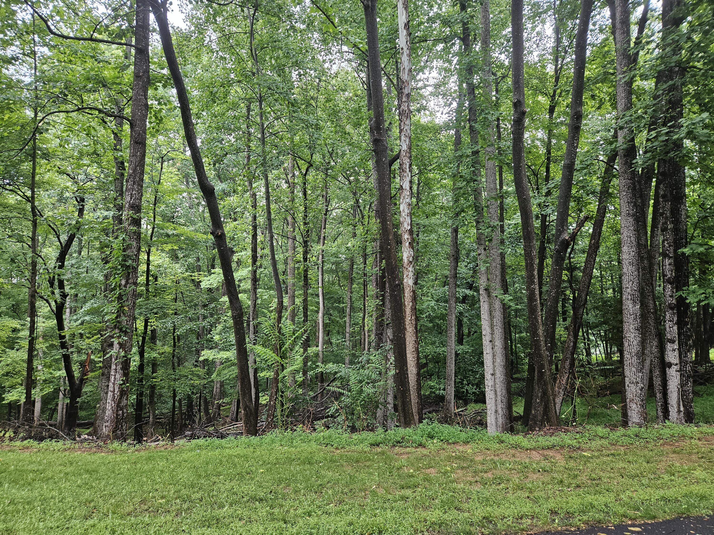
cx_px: 357
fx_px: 474
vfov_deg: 58.9
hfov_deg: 73.9
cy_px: 268
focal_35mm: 23
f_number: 1.8
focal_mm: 5.4
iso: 200
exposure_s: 1/180
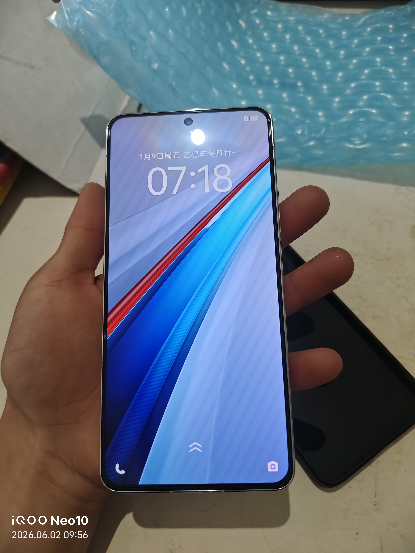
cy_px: 276
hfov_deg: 58.9
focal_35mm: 23
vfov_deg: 73.9
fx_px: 368
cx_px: 208
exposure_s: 1/510
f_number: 1.88
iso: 2742
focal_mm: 5.56
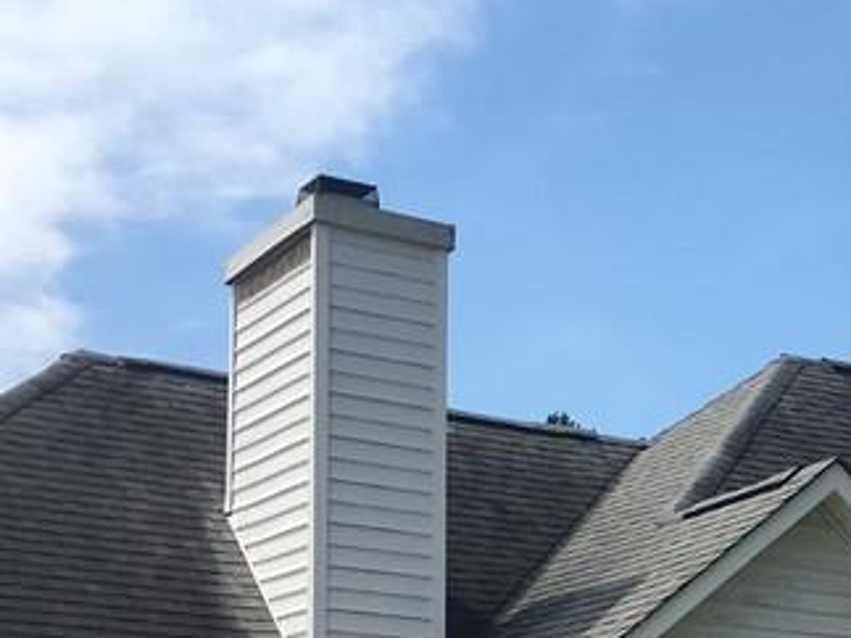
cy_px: 875
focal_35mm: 92
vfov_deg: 15.2
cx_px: 927
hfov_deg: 20.4
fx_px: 2261
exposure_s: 1/1603
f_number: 2.2
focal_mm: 4.15
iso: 25
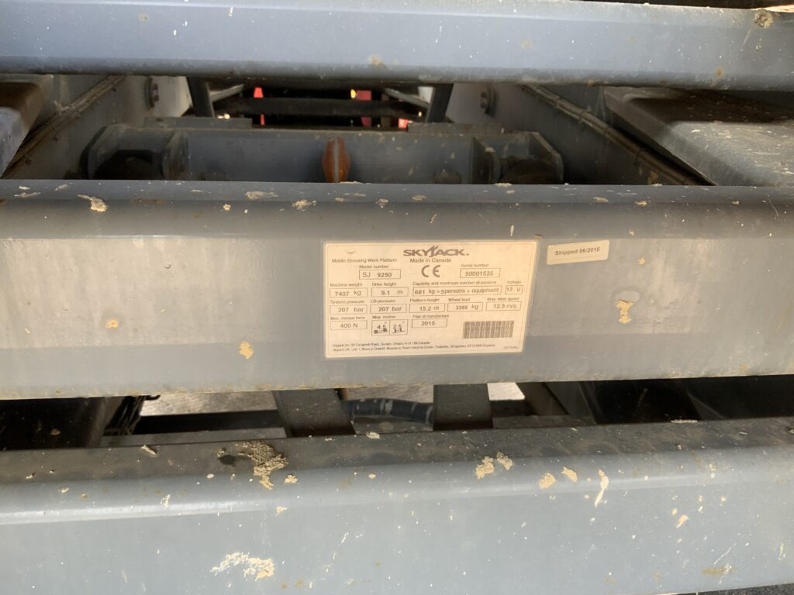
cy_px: 298
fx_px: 665
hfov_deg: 61.7
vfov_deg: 48.2
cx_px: 397
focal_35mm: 29
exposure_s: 1/121
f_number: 1.8
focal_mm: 3
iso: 64
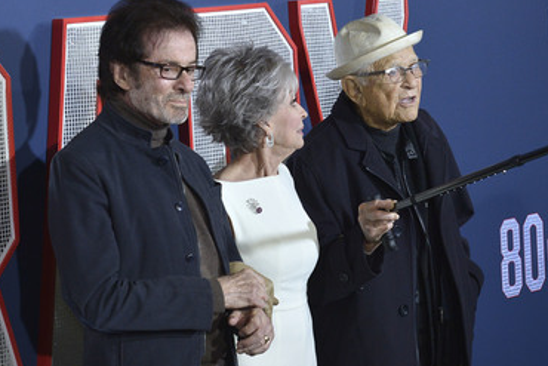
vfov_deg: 9.7
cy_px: 196
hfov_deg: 14.5
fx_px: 2147
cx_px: 326
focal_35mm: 141
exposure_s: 1/320
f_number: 6.3
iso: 2000
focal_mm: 116
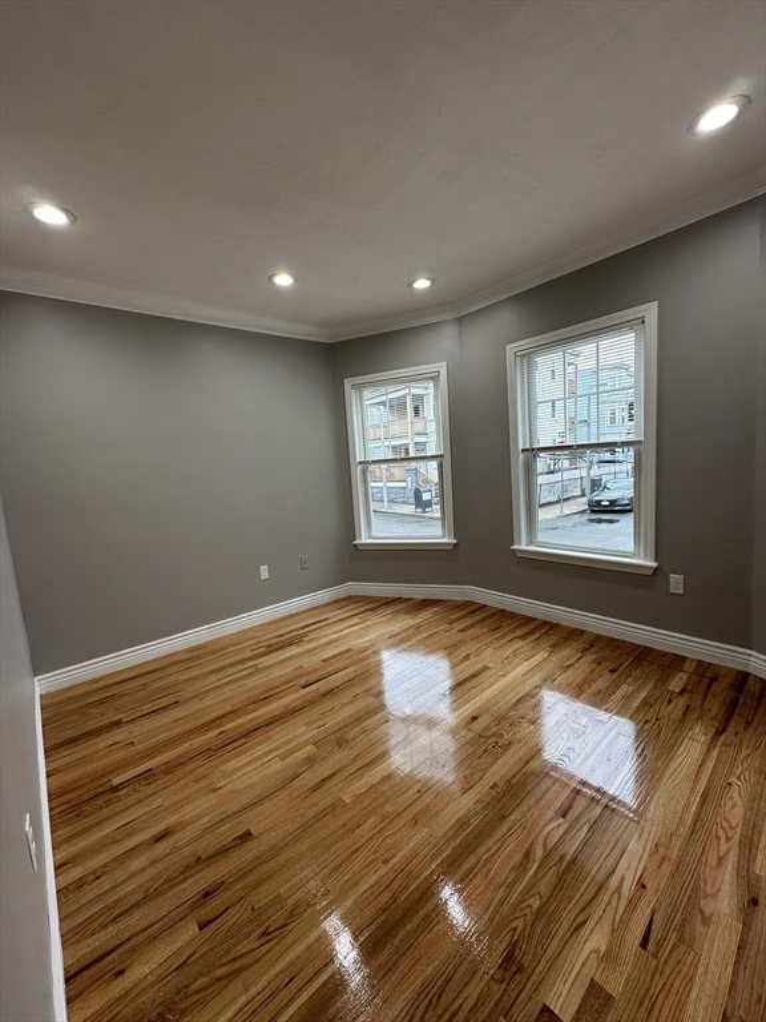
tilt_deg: -7.2
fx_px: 413
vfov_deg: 102.1
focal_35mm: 14
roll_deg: +4.2
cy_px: 511
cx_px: 383
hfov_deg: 85.7
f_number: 2.2
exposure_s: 1/120
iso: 100
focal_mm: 2.22
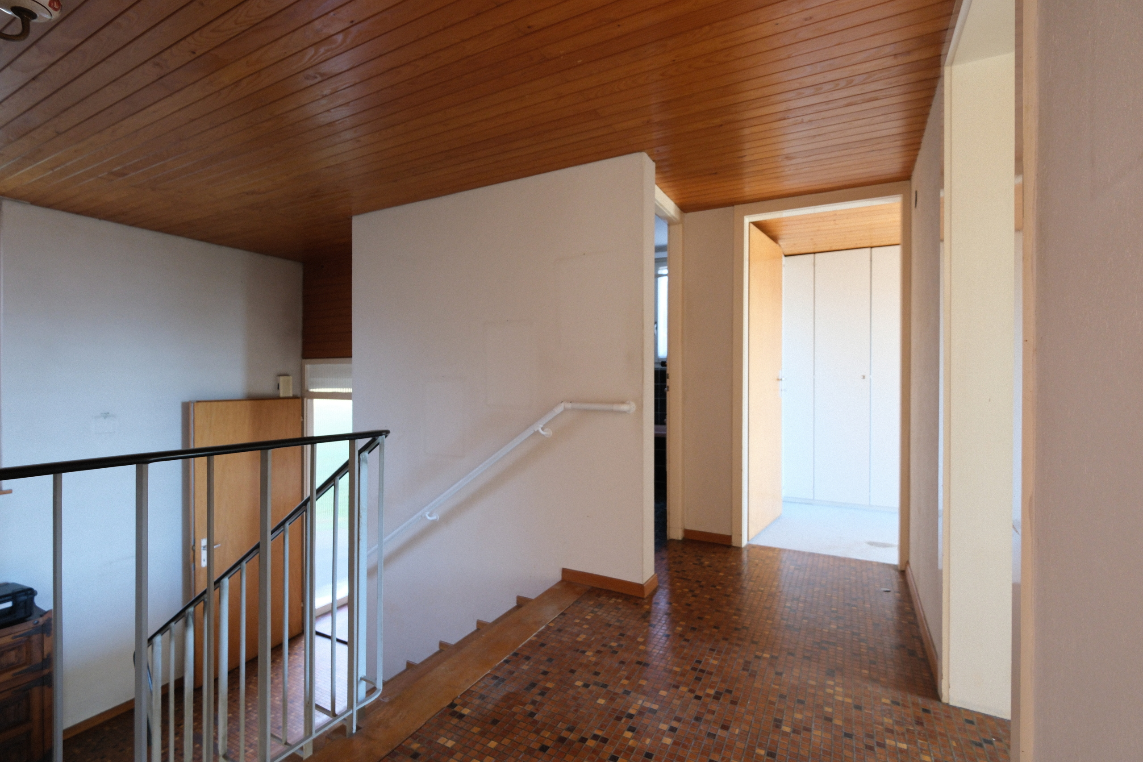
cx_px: 572
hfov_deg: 100.4
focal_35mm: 15
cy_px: 381
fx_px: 476
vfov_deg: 77.3
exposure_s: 1/15
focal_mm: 10
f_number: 4
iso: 1000
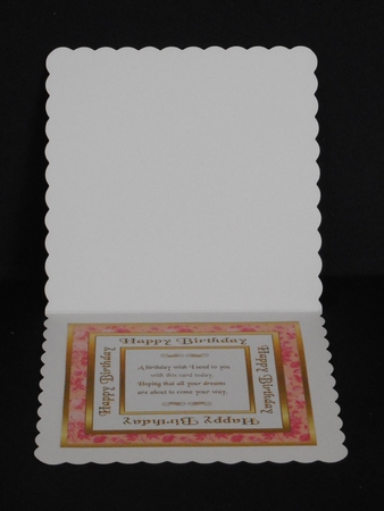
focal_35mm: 89
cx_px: 192
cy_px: 256
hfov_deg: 16.6
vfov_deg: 22.0
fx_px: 1315
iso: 500
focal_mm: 15.9
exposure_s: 1/60
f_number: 5.6
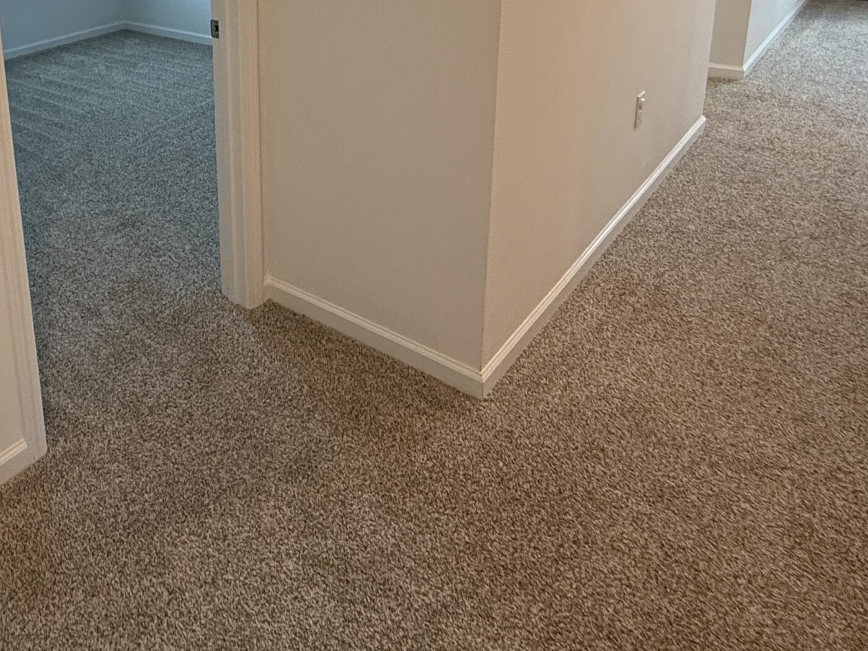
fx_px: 752
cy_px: 32
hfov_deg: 55.3
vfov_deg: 41.9
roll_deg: +3.0
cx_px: 161
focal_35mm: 30
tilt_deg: -13.0
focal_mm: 2.22
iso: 320
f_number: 2.2
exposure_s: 1/120
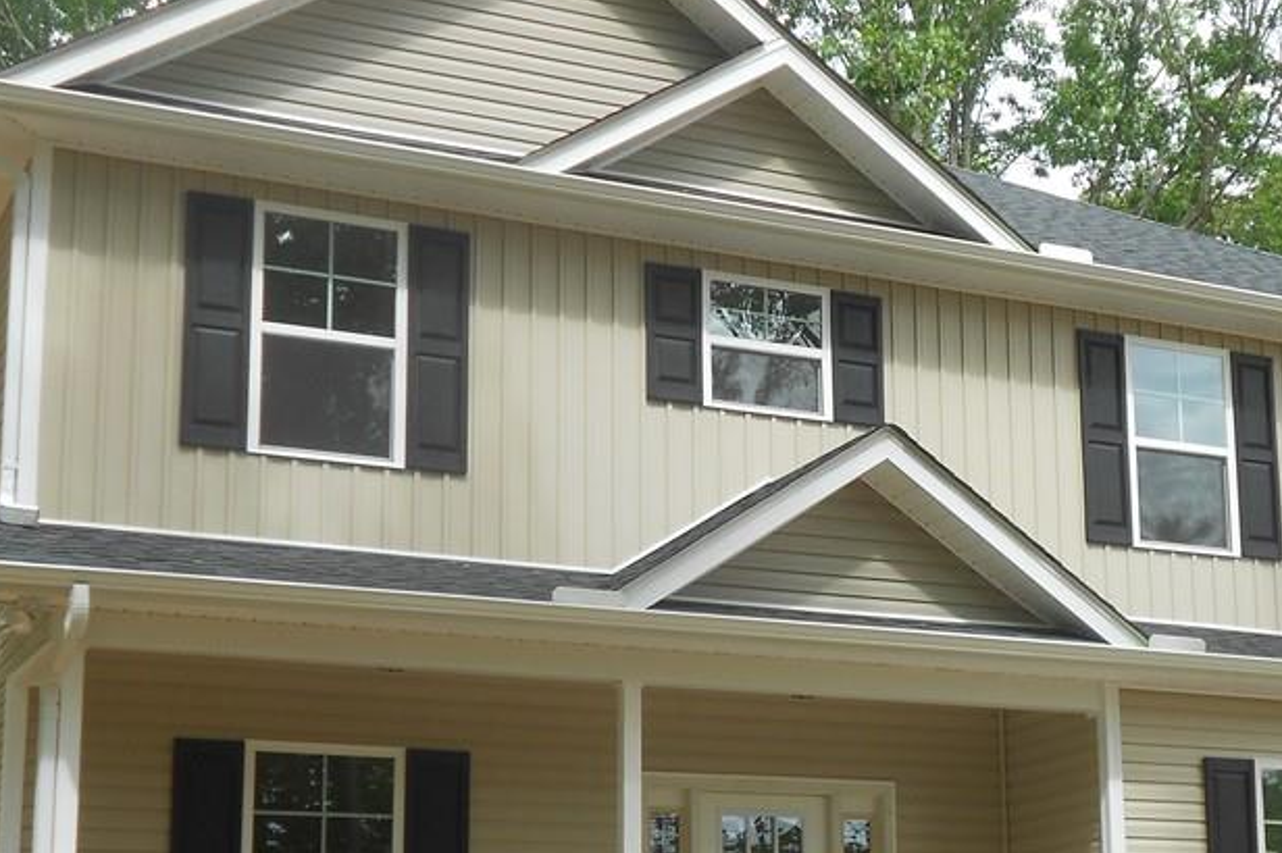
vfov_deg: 21.0
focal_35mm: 64
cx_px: 855
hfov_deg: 31.2
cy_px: 655
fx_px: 2278
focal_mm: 6.7
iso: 80
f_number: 3.9
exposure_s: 1/250
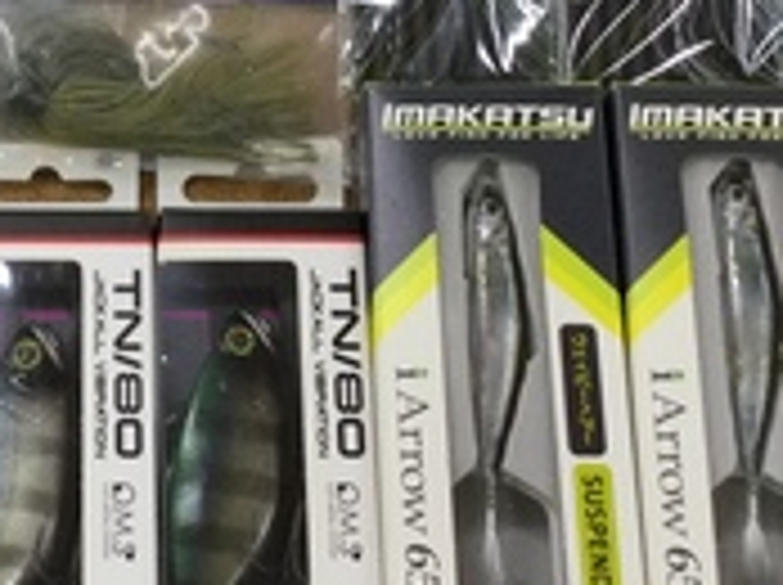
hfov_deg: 18.0
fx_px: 2417
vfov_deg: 13.5
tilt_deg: -71.4
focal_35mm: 107
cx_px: 0
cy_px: -72
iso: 25
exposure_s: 1/40
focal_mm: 3.3
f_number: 2.4
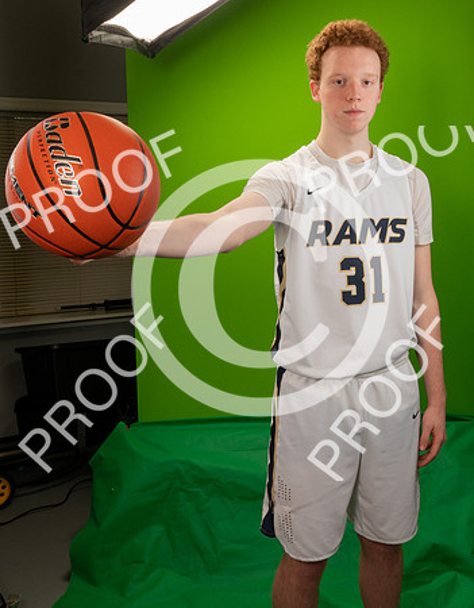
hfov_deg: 35.2
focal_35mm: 41
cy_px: 246
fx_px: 732
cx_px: 342
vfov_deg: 44.9
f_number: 20
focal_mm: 24
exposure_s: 1/60
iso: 800
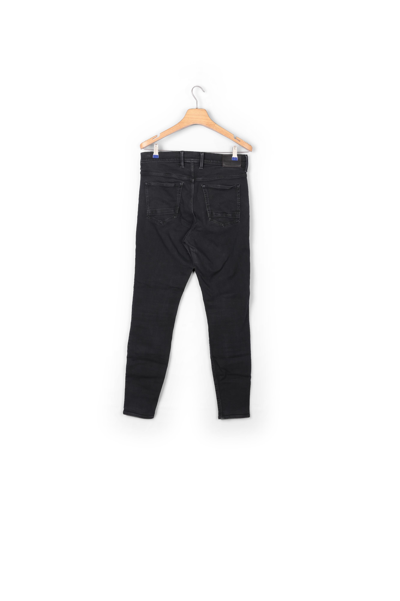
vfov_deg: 50.7
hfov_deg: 35.0
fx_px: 633
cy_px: 300
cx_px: 200
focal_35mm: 38
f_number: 11
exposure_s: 1/200
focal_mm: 38
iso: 100
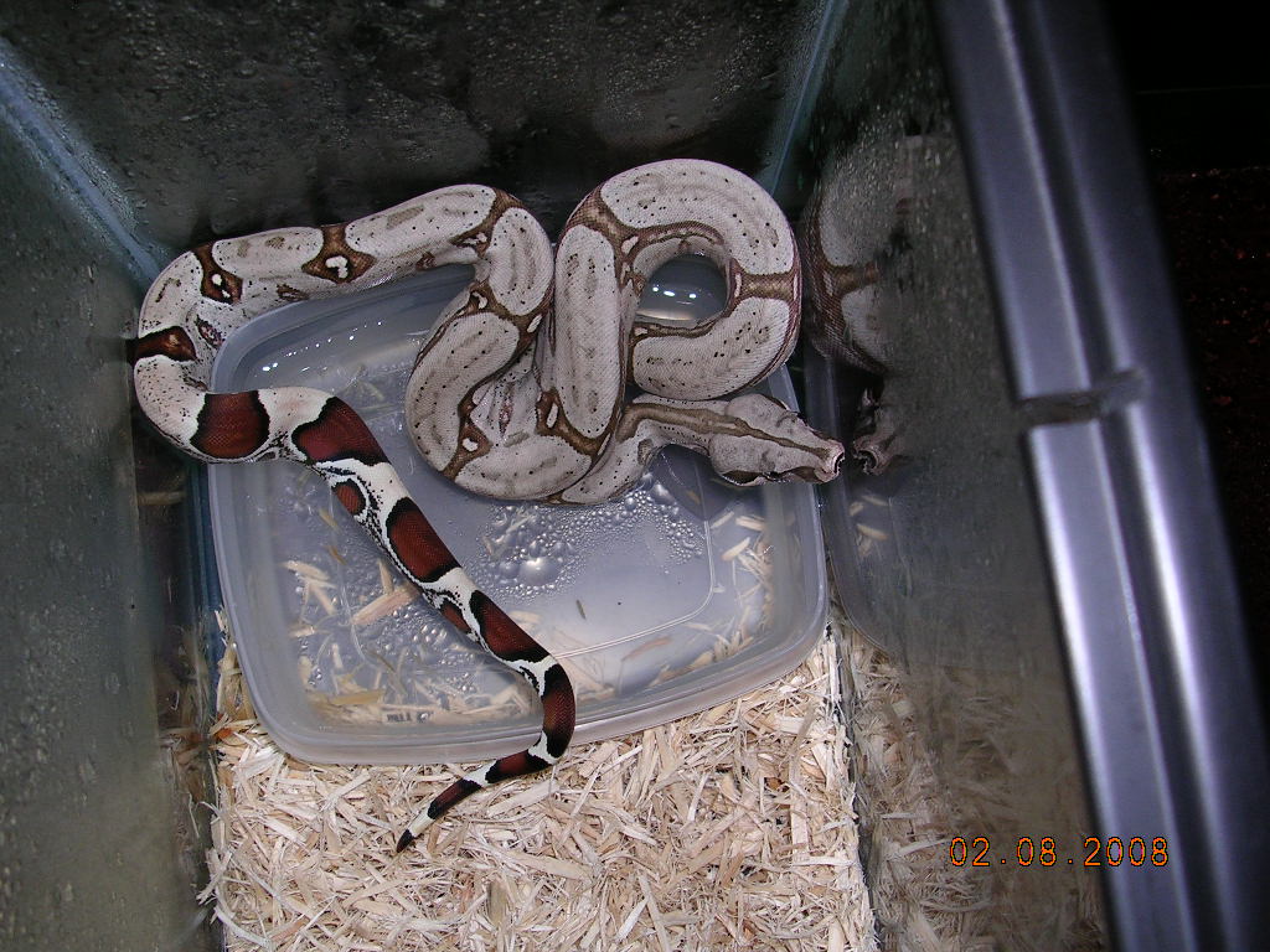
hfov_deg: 49.0
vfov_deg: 37.7
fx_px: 1394
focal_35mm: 38
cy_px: 476
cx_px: 635
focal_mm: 5.8
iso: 50
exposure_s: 1/60.1
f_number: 2.8
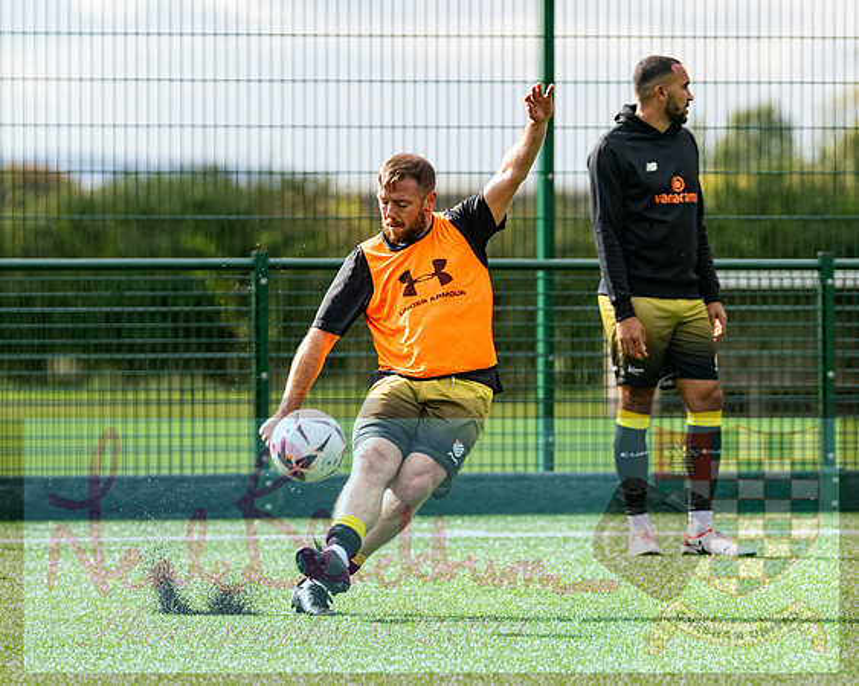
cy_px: 316
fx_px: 10406
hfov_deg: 4.7
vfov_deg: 3.8
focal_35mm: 409
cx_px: 611
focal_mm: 290
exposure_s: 1/1000
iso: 400
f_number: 4
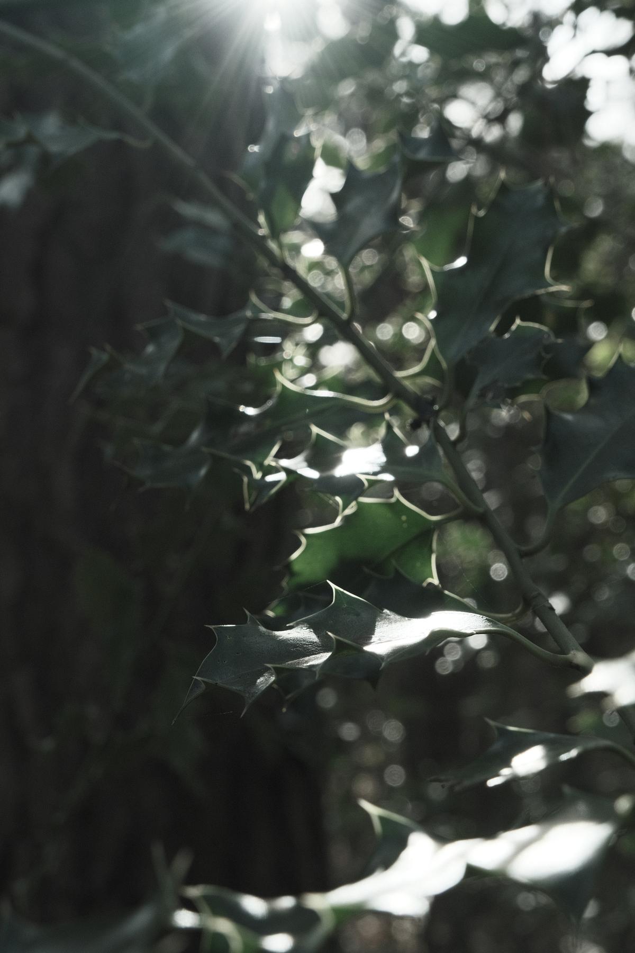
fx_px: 1296
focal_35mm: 49
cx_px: 318
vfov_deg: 40.3
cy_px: 476
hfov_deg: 27.5
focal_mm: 32.5
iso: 640
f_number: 8
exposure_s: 1/125
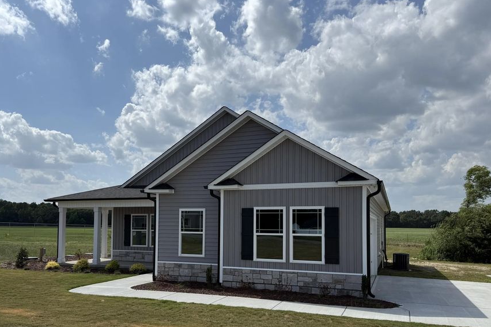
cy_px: 210
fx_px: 409
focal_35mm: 30
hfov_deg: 61.8
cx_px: 225
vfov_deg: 43.2
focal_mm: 6.76
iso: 80
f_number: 1.78
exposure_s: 1/10309
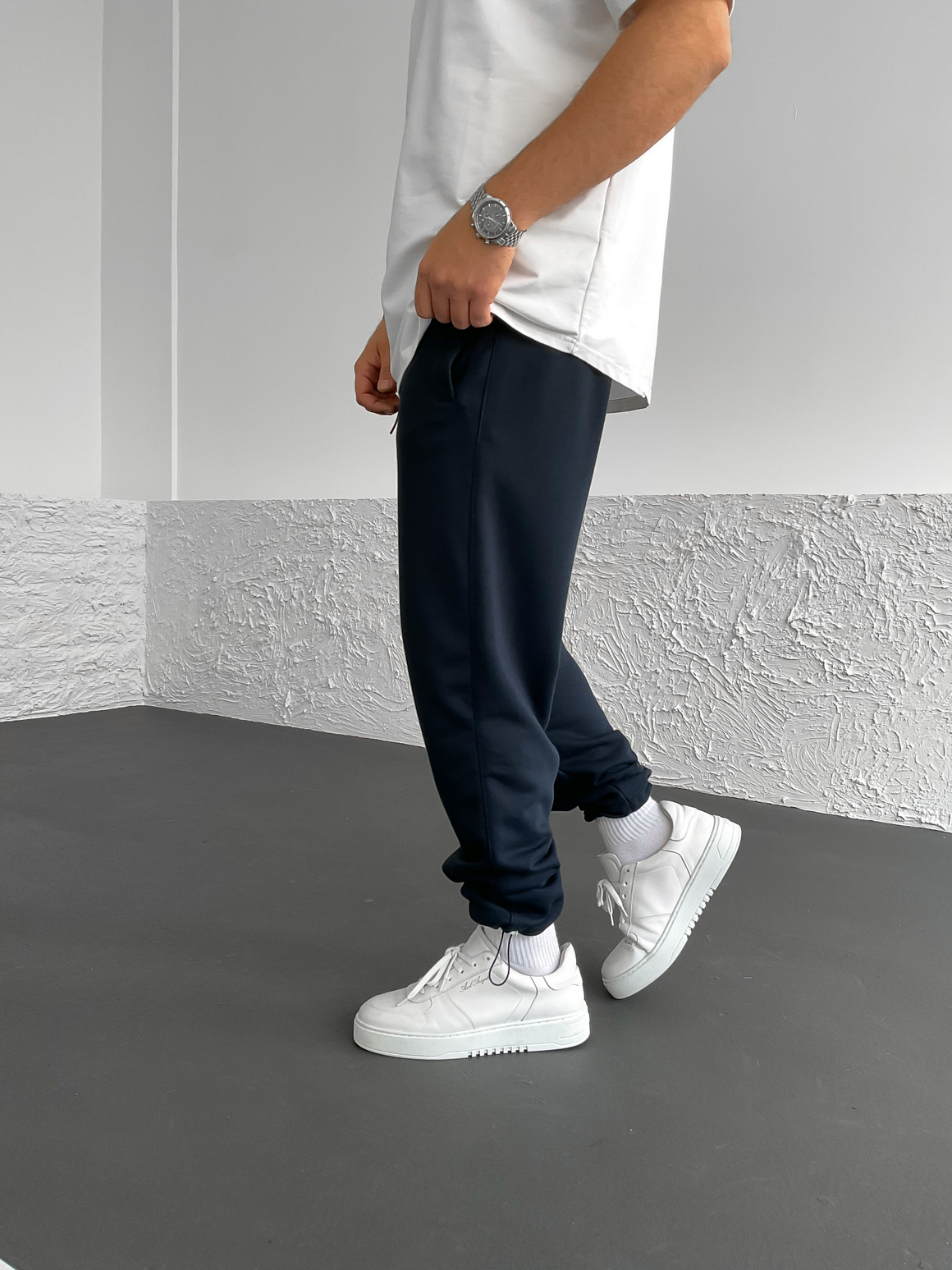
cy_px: 634
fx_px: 1100
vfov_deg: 60.0
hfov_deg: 46.8
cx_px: 485
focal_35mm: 30
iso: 40
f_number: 1.8
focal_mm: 3
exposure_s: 1/120
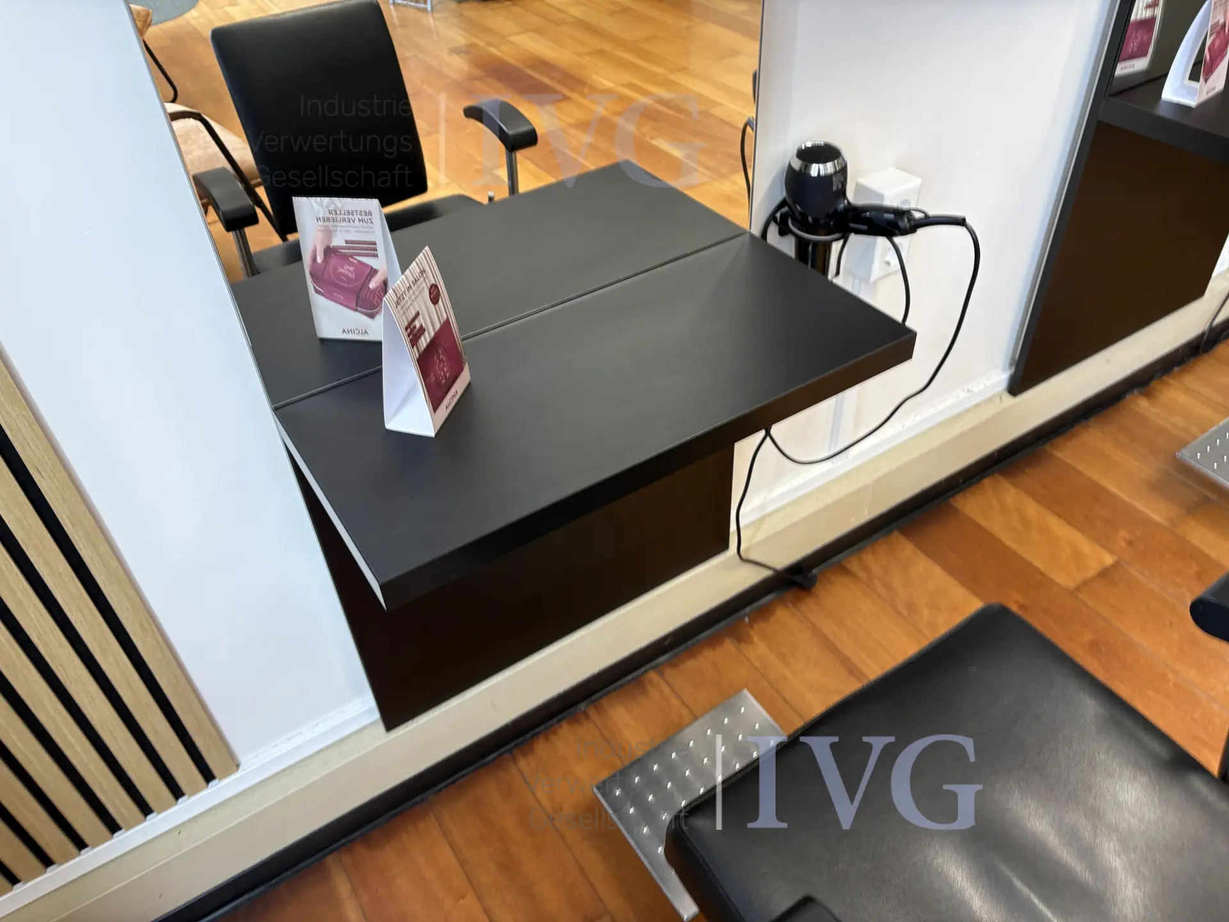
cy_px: 461
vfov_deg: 53.1
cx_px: 614
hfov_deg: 67.3
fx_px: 923
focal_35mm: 26
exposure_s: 1/50
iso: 80
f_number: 1.6
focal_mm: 5.96
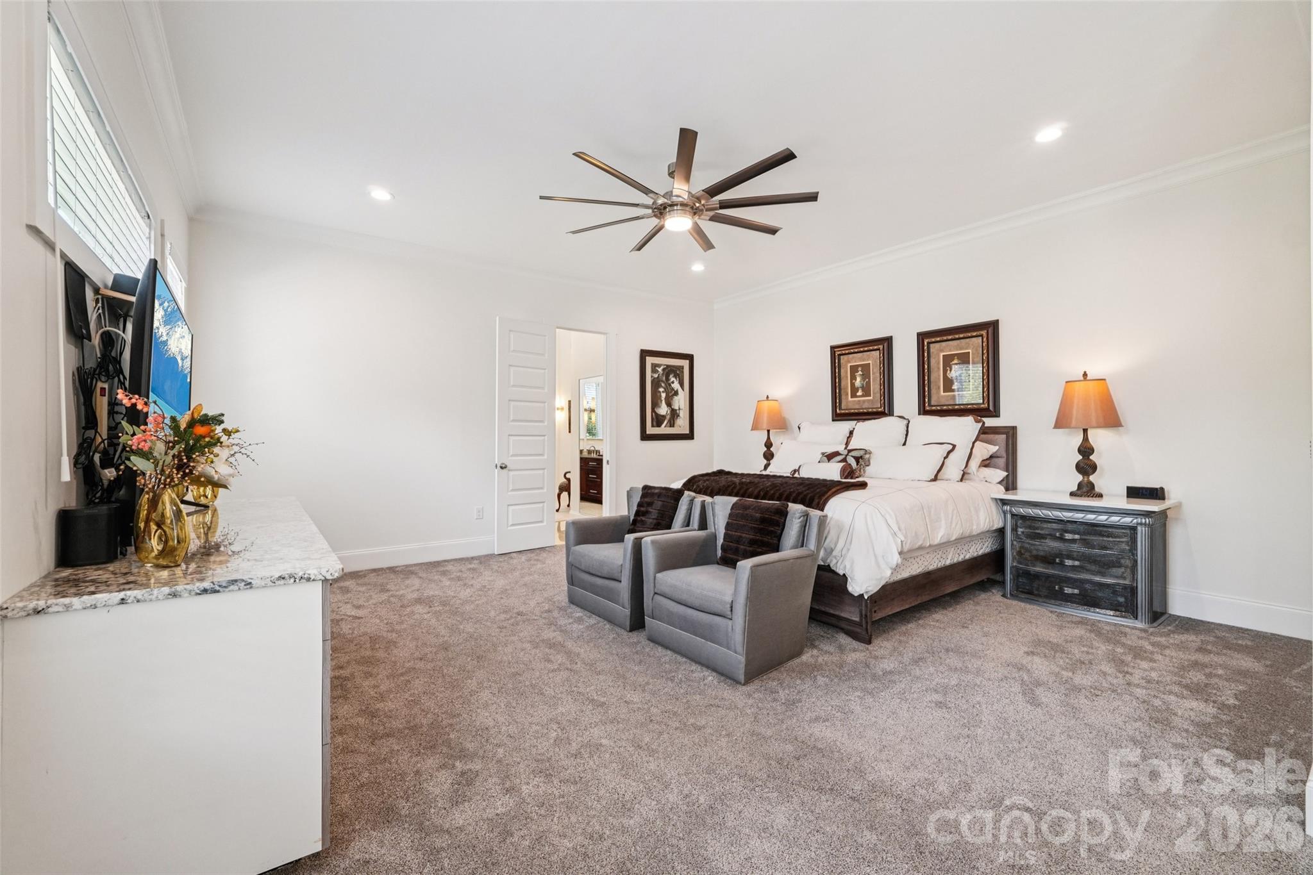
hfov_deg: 100.4
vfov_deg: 77.3
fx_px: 547
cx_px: 656
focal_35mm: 15
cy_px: 438
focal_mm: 10
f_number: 8
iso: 400
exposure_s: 1/10
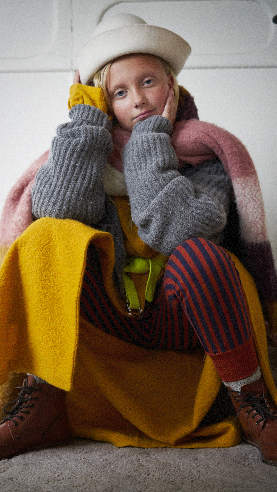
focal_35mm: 58
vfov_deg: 36.0
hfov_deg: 20.7
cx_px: 138
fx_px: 757
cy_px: 246
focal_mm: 55
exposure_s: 1/125
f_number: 3.5
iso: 3200
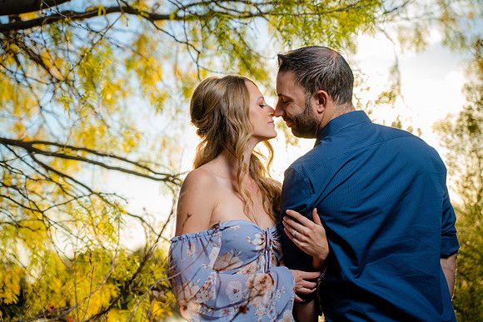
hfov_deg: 25.4
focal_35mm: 80
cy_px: 161
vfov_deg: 17.1
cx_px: 242
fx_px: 1074
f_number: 4
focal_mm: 80
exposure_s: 1/250
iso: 50
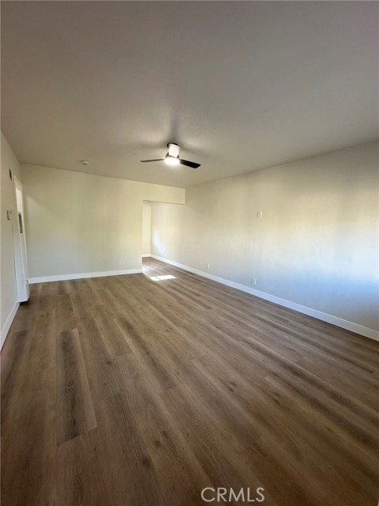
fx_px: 204
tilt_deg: -7.1
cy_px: 253
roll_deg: -3.7
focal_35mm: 14
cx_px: 190
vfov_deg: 102.1
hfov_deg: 85.7
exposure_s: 1/99
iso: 125
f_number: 2.2
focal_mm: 2.22
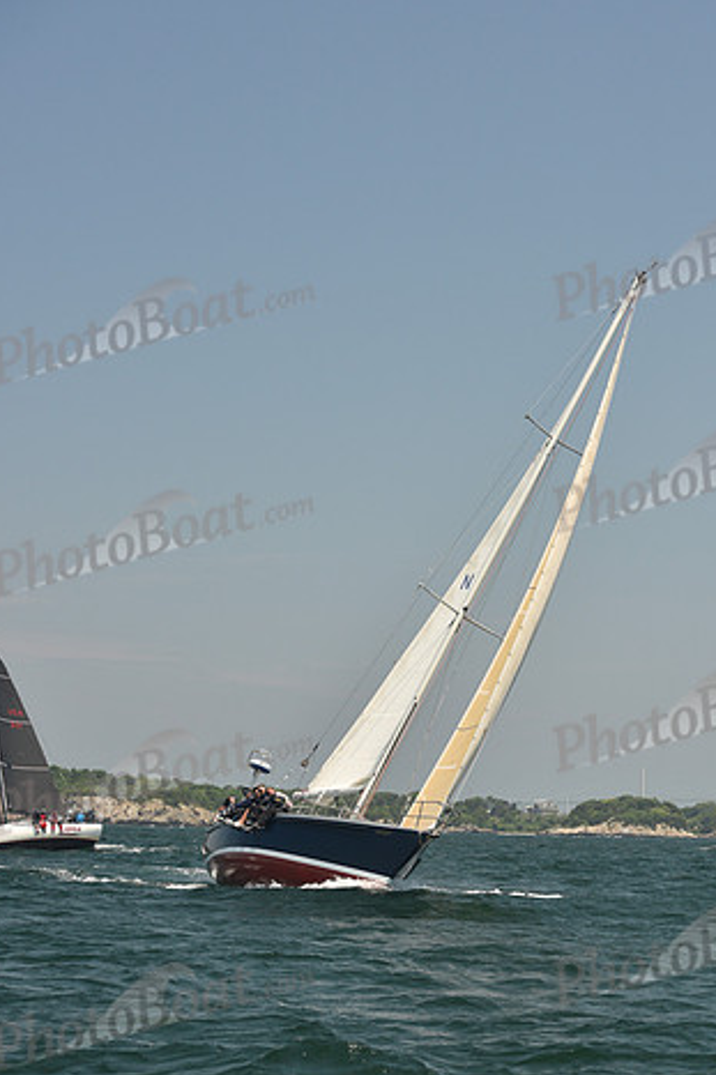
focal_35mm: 87
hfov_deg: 15.7
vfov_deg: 23.4
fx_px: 2597
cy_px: 626
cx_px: 434
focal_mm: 70
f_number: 6.3
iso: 250
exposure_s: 1/640
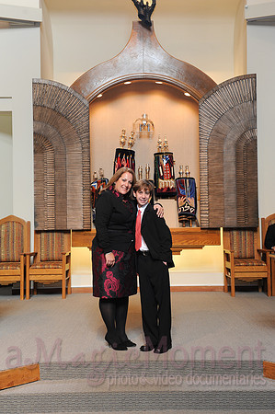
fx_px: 517
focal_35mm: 45
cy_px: 207
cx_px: 138
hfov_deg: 29.8
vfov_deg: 43.6
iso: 500
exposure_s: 1/50
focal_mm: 45
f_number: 5
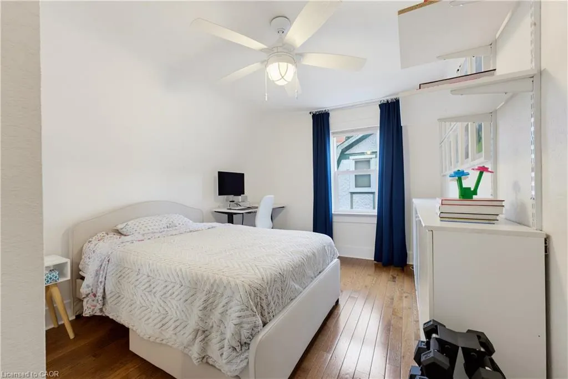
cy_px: 190
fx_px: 221
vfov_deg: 81.3
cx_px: 284
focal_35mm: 14
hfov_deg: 104.2
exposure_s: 1/10
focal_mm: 14
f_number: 8
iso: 800
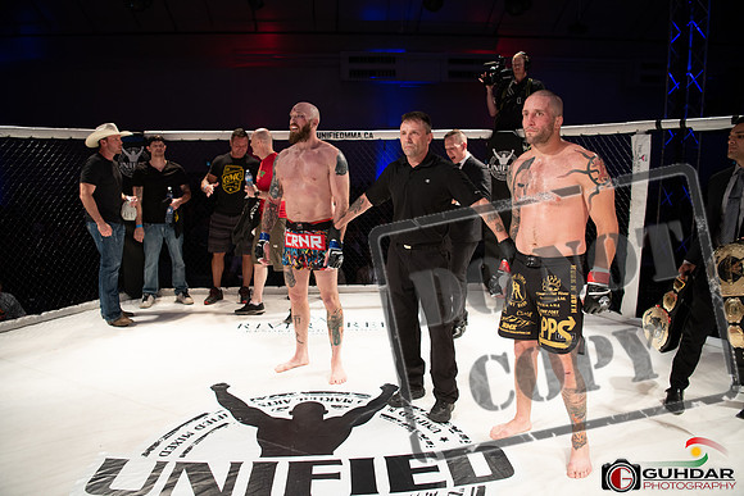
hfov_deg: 73.7
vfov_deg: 53.2
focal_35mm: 24
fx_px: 496
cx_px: 372
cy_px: 248
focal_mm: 24
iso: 450
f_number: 2.8
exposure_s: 1/1000
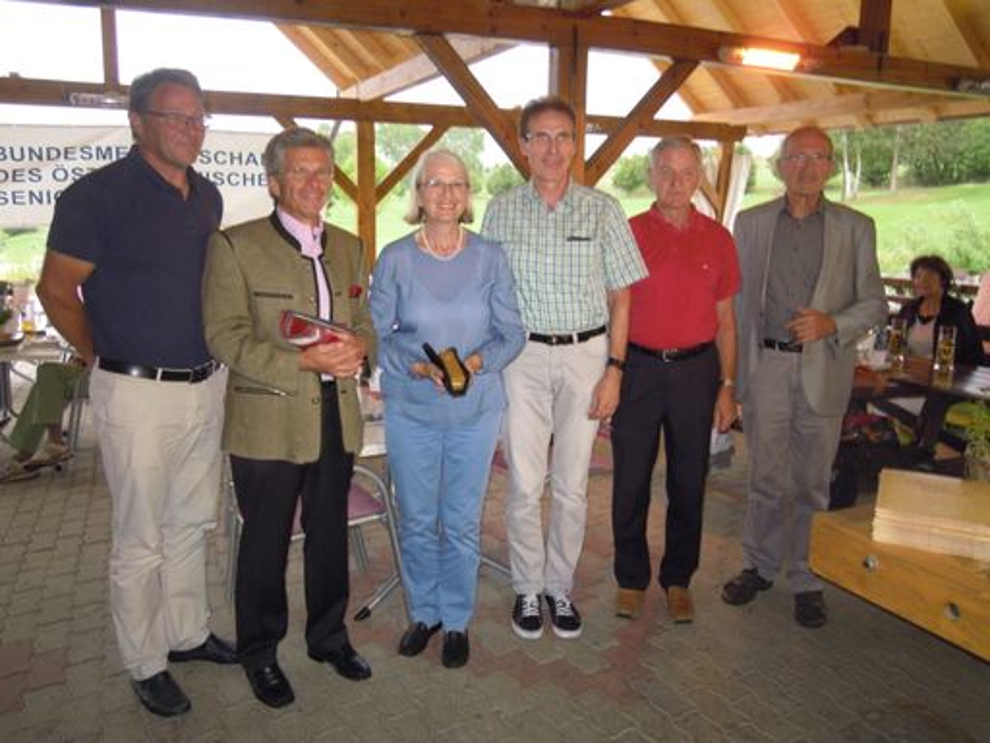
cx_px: 495
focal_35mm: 28
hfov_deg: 63.4
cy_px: 372
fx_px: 801
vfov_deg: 49.7
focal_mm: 5
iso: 250
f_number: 2.7
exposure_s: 1/25
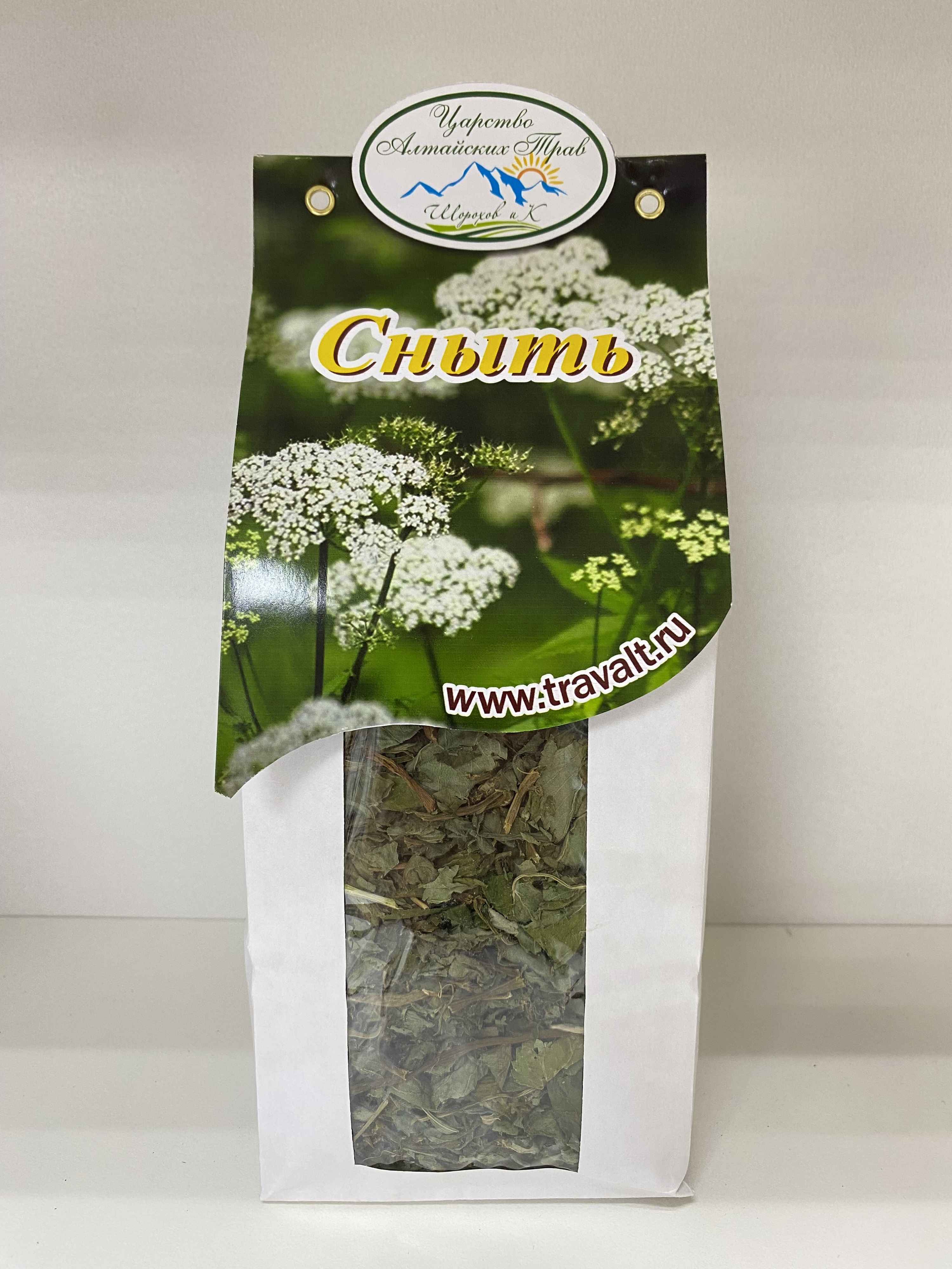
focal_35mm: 26
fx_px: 953
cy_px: 634
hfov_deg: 53.1
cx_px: 476
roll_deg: -1.7
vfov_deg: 67.3
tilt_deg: -13.0
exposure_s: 1/50
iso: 80
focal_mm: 4.25
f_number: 1.8
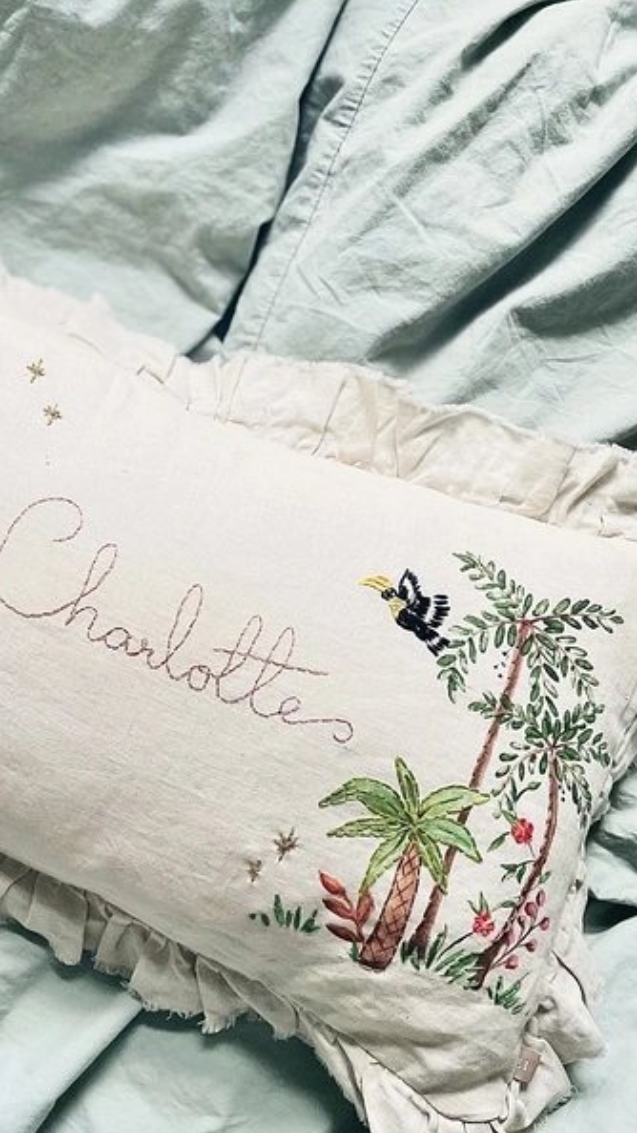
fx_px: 1262
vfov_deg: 48.3
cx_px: 95
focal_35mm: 42
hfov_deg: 27.6
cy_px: 612
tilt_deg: -78.2
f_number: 1.6
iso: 50
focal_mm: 4.2
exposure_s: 1/1208
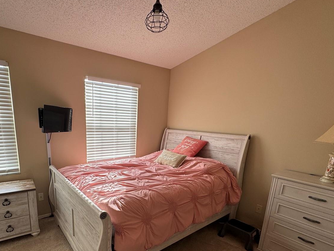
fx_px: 193
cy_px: 166
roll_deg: -2.7
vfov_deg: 64.4
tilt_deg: -13.9
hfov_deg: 80.9
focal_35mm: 20
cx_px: 135
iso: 40
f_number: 2.2
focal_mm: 2.22
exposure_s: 1/99
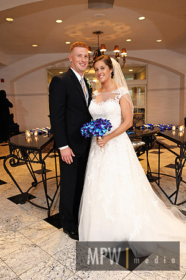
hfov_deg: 43.5
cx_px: 93
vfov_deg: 62.0
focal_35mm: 30
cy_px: 140
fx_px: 233
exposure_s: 1/200
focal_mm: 30
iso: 2500
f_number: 3.2
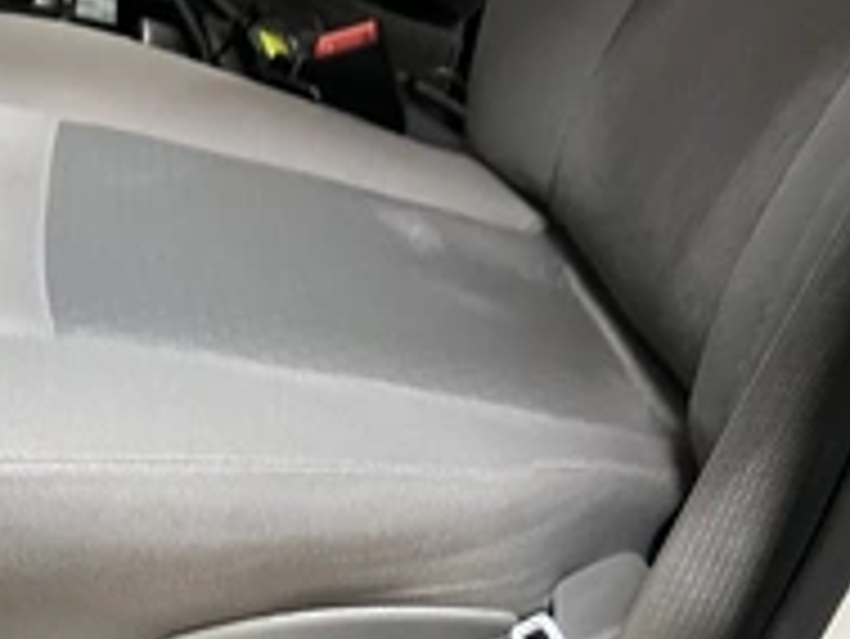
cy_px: 594
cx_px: 243
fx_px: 1351
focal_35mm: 55
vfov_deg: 25.6
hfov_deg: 34.4
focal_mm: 5.1
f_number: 1.6
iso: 400
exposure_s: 1/40
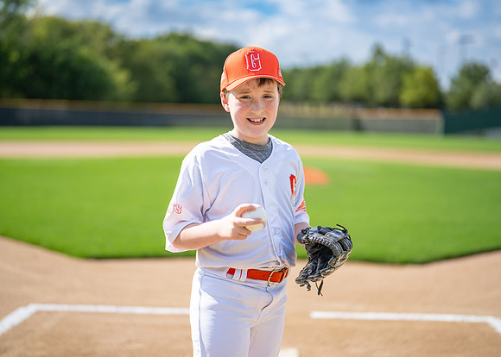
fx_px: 754
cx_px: 250
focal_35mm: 53
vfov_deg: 26.7
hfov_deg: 36.8
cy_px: 178
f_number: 1.2
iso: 100
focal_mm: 50
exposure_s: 1/6400
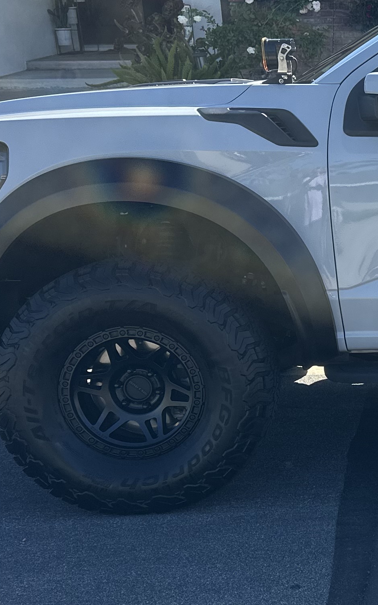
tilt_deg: -14.6
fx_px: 1120
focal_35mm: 68
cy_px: 284
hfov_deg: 16.3
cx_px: 668
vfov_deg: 30.2
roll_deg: -0.2
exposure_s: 1/1517
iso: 80
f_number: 1.78
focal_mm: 6.86
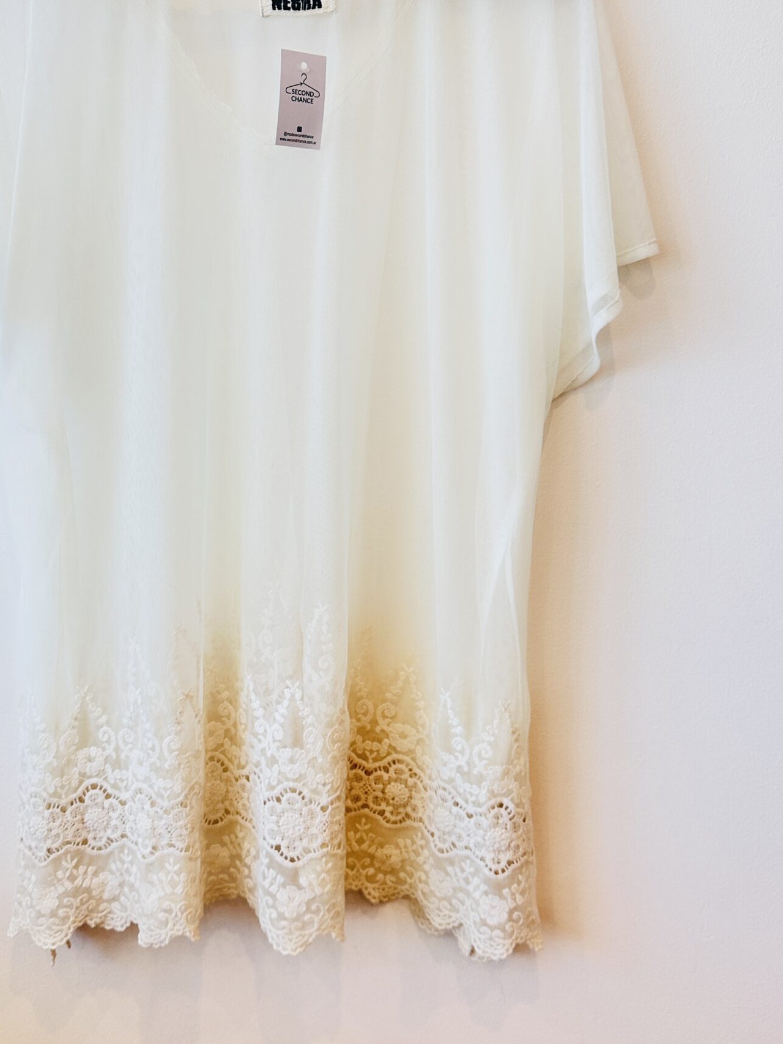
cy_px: 416
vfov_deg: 51.0
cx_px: 312
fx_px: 1086
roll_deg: -0.5
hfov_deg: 39.5
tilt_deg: -5.8
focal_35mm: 36
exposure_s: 1/100
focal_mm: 6.86
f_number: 1.78
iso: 125
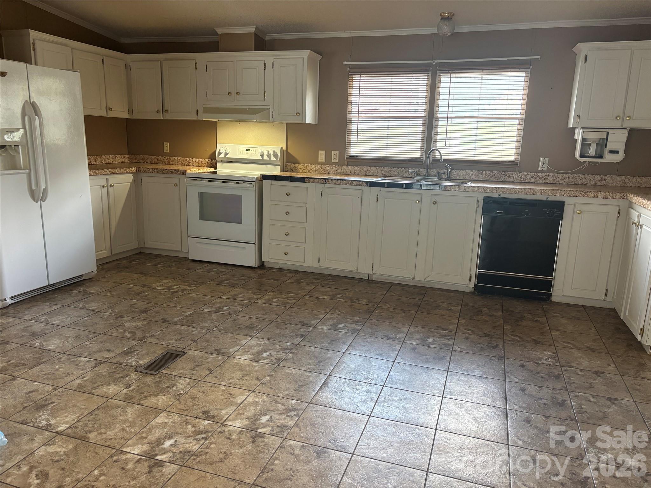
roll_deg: -1.8
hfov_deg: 67.3
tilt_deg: -12.4
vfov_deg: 53.1
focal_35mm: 26
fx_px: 489
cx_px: 326
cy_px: 244
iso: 200
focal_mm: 5.96
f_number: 1.6
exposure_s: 1/60
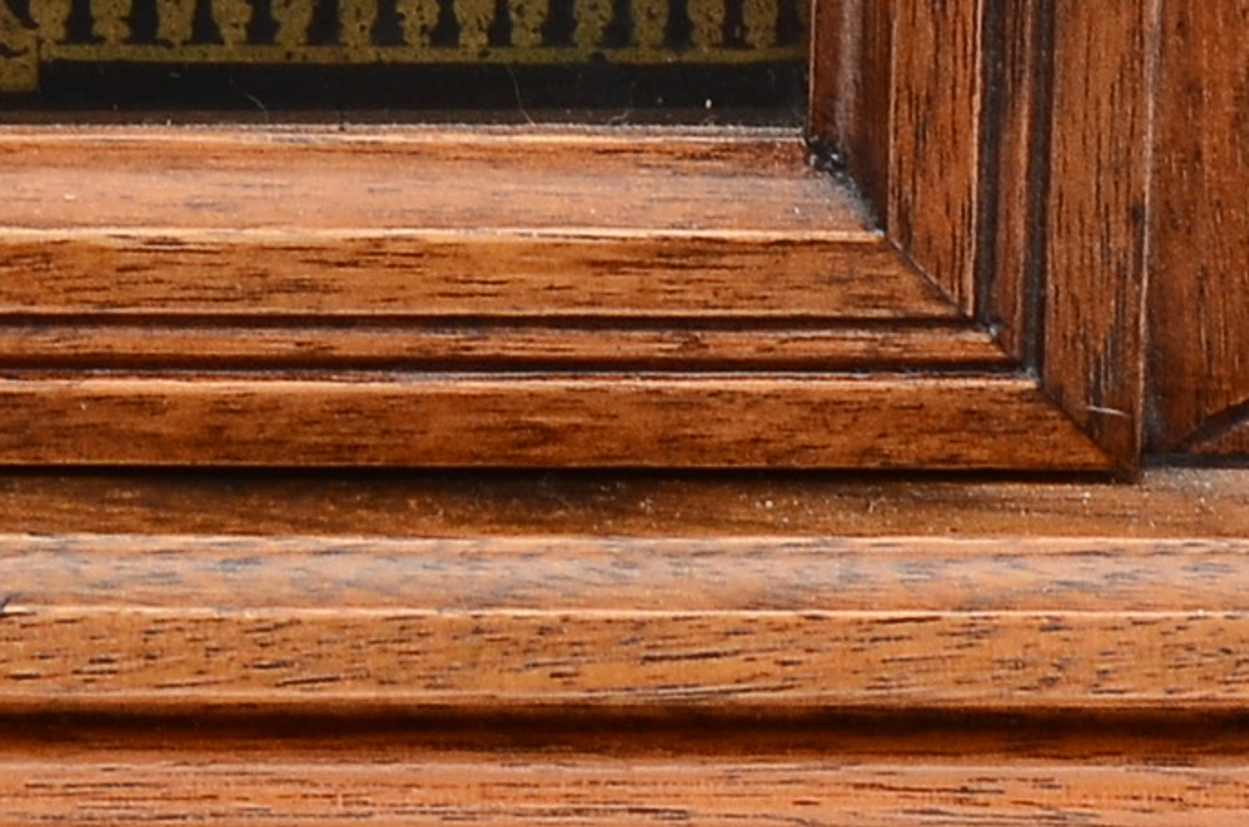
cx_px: -725
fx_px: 15393
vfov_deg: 3.1
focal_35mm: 445
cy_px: -364
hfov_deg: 4.6
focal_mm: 55
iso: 320
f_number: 10
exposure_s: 1/60
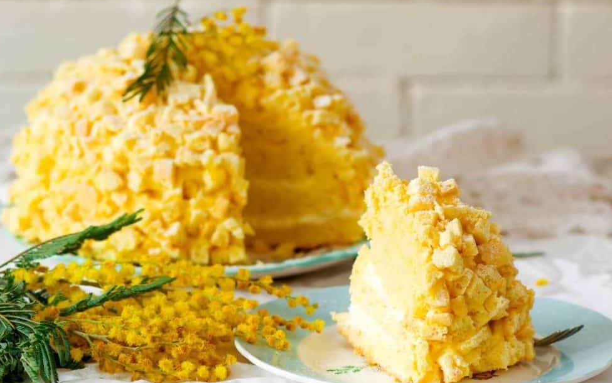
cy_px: 208
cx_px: 296
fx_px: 2812
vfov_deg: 7.8
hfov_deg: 12.4
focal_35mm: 169
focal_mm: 105
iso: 100
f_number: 5.6
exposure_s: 1/80
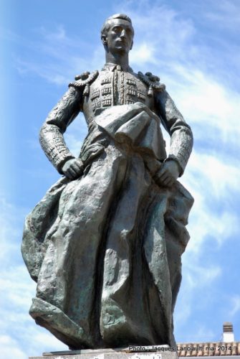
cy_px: 180
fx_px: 822
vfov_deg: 24.6
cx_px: 120
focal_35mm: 82
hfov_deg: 16.6
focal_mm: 55
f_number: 6.3
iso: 100
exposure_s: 1/160
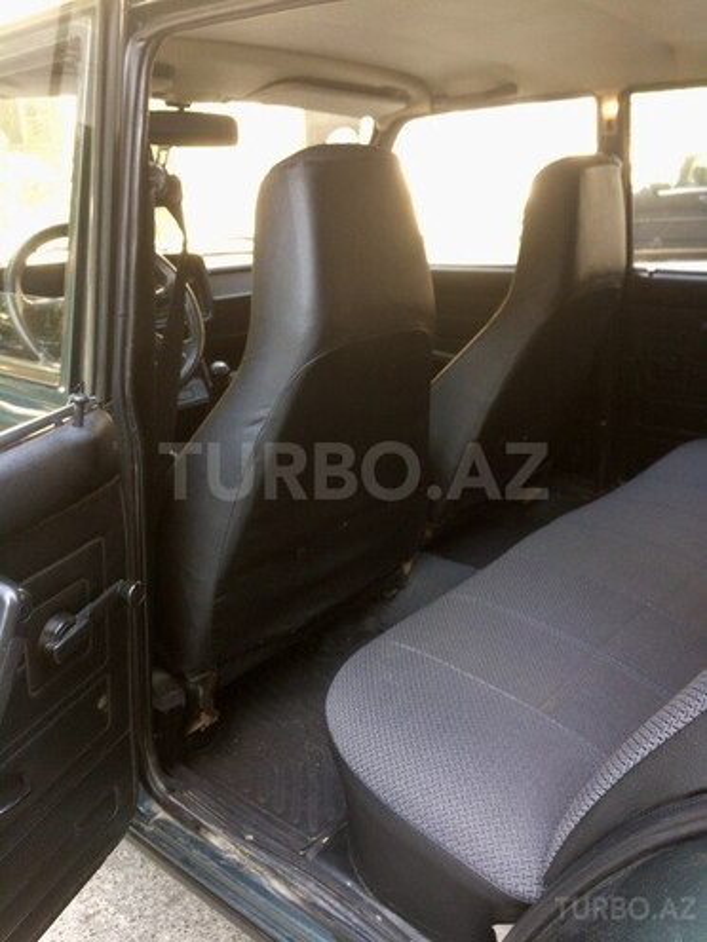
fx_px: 790
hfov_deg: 48.2
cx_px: 354
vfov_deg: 61.7
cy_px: 471
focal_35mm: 29
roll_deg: +1.3
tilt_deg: -21.4
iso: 50
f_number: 2.2
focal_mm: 4.15
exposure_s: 1/50
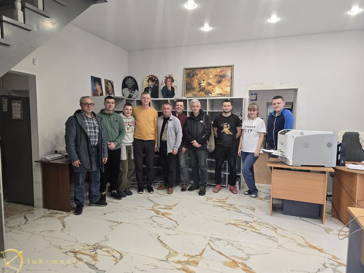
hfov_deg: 73.9
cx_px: 182
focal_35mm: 23
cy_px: 136
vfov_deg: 58.9
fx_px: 242
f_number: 1.7
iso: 125
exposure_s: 1/100
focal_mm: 6.3
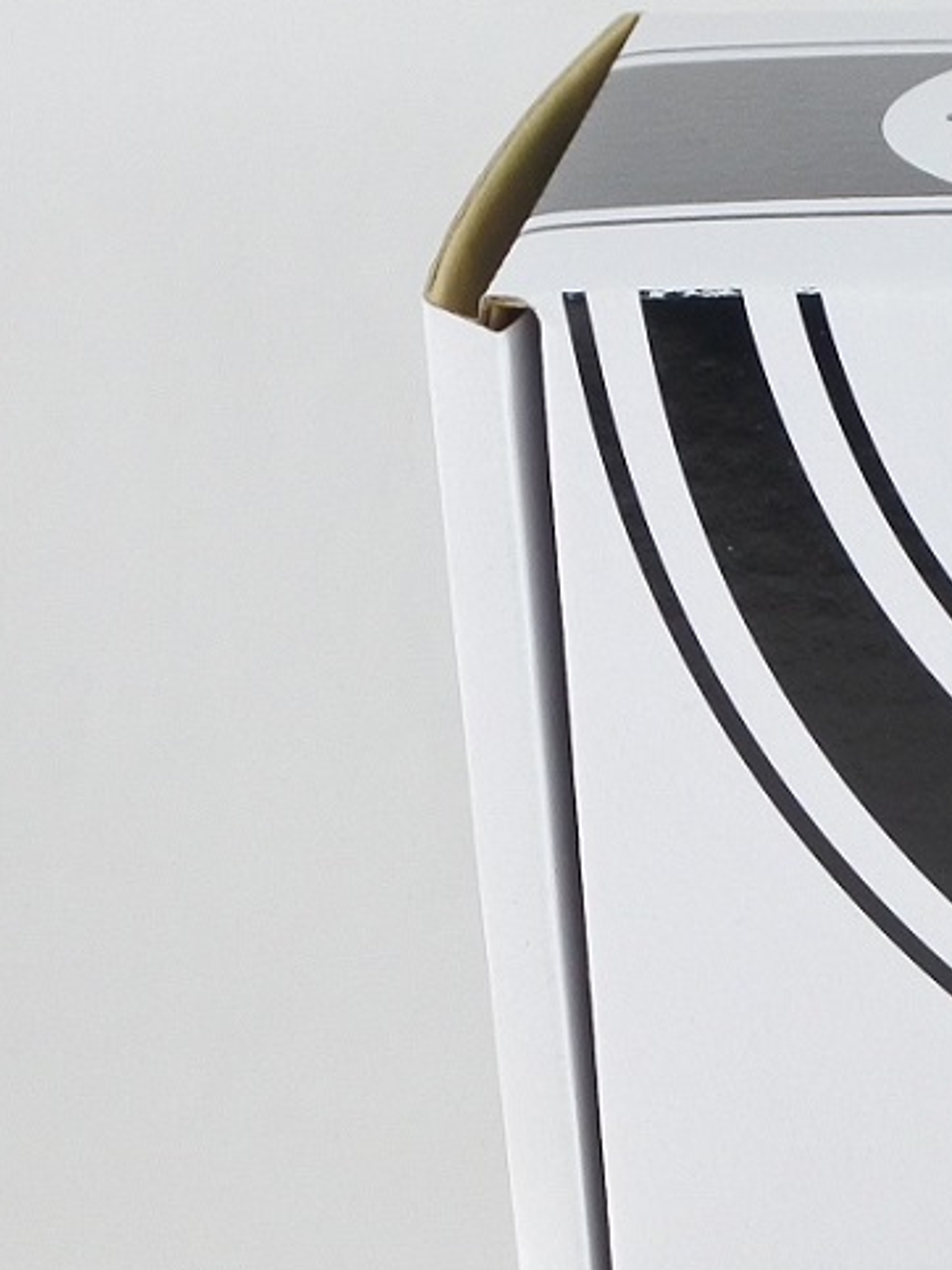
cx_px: 1207
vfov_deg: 15.2
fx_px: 4549
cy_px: 1587
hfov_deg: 11.7
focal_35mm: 124
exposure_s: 1/125
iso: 500
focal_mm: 12.6
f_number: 3.8
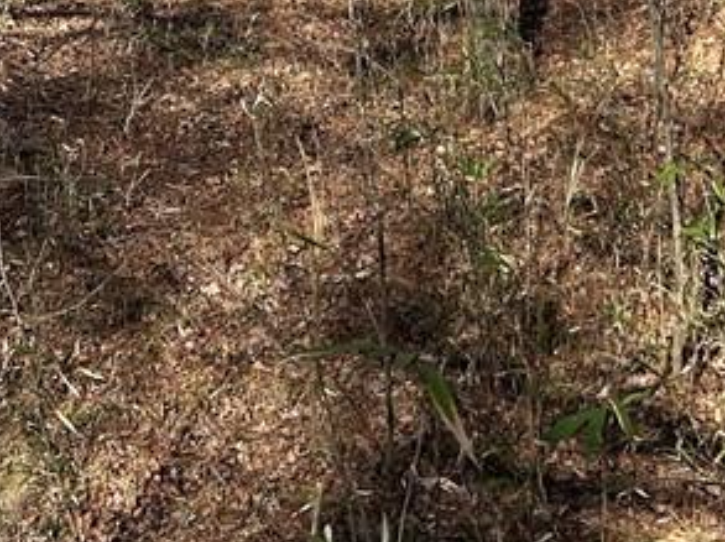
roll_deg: -1.0
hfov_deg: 21.3
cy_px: -398
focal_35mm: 91
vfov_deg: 14.5
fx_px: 1904
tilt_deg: +1.3
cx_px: 141
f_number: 1.5
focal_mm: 5.7
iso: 50
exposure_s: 1/1209
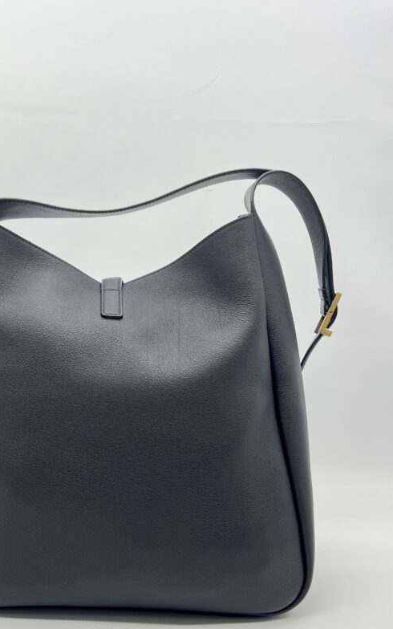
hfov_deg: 34.9
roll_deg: -0.6
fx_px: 617
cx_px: 120
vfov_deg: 53.6
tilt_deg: -7.5
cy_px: 379
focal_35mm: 36
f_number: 1.5
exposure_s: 1/100
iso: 40
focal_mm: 5.7
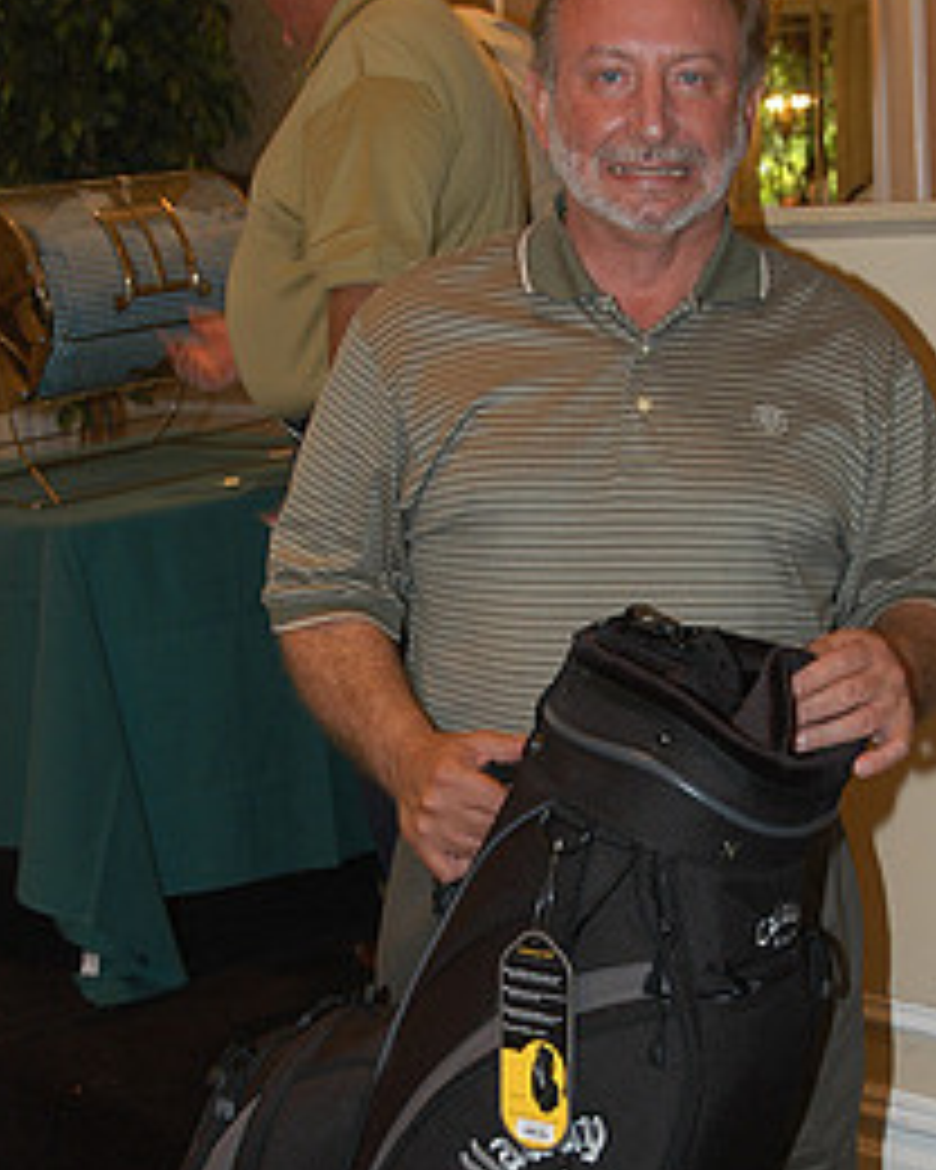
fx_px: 2528
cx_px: 574
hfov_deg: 20.9
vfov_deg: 25.9
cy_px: 765
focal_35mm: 73
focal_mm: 30
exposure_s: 1/30
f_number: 4
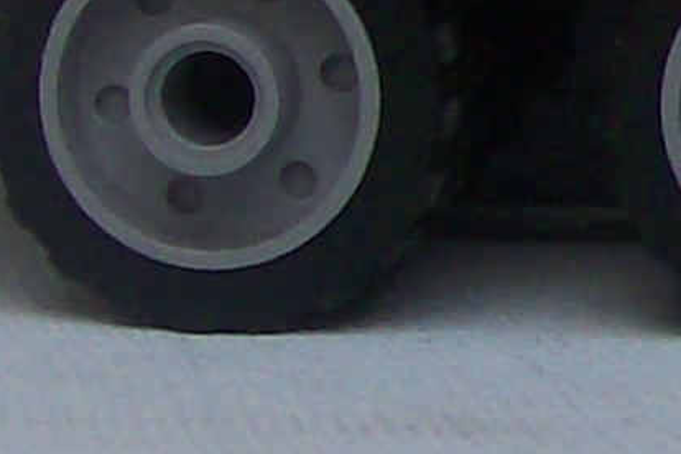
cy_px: 49
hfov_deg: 7.2
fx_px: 5258
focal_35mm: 278
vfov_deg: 4.9
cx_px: 1247
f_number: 2.7
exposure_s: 1/155
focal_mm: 6
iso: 80
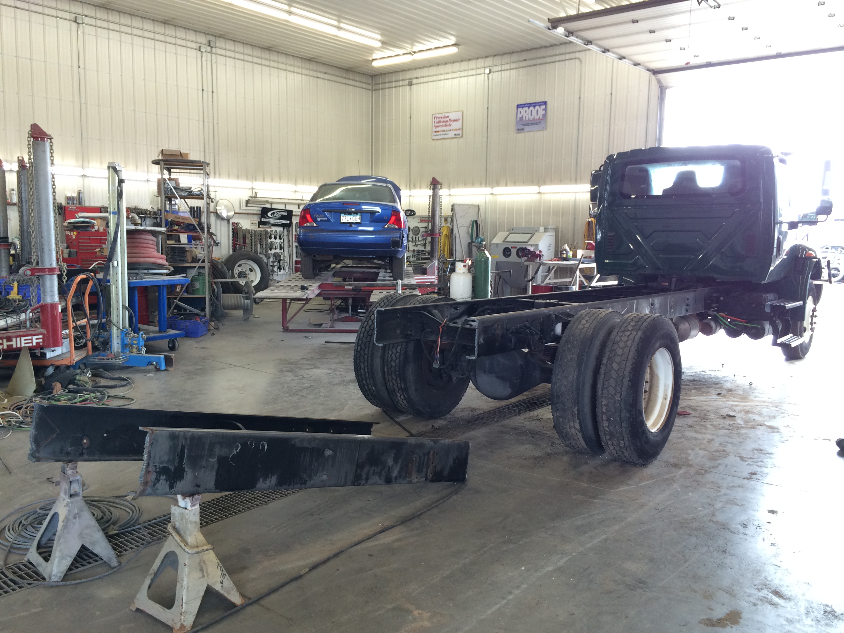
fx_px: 731
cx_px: 422
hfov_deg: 60.0
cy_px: 316
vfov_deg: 46.8
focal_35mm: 30
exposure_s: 1/30
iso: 80
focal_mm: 4.12
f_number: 2.2
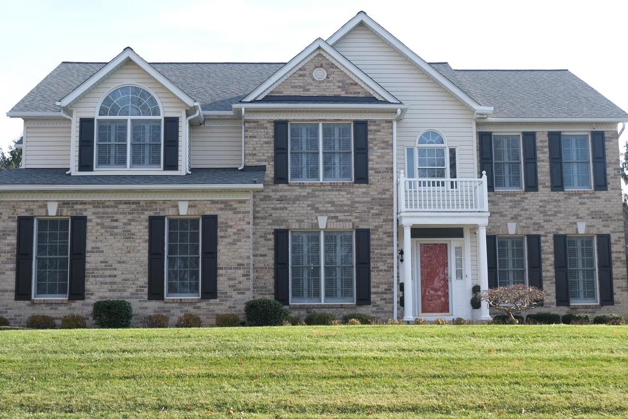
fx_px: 907
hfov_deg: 38.2
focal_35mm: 52
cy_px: 239
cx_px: 315
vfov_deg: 26.0
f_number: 5.6
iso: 160
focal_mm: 28.8
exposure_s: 1/170
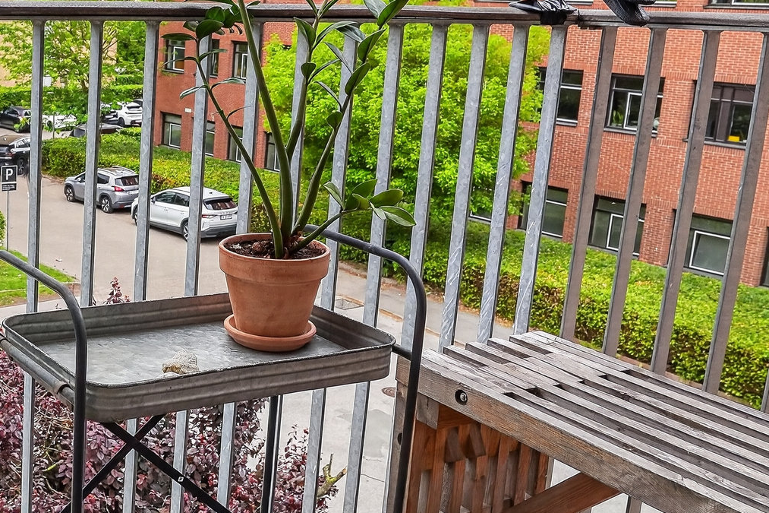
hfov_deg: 36.4
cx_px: -23
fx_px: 1025
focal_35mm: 48
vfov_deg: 28.0
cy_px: 211
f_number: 8
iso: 400
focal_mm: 19
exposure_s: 1/25
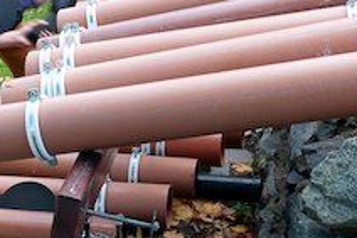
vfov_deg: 16.6
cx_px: 177
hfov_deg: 24.8
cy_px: 131
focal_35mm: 82
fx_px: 813
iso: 250
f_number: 9
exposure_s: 1/60
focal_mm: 29
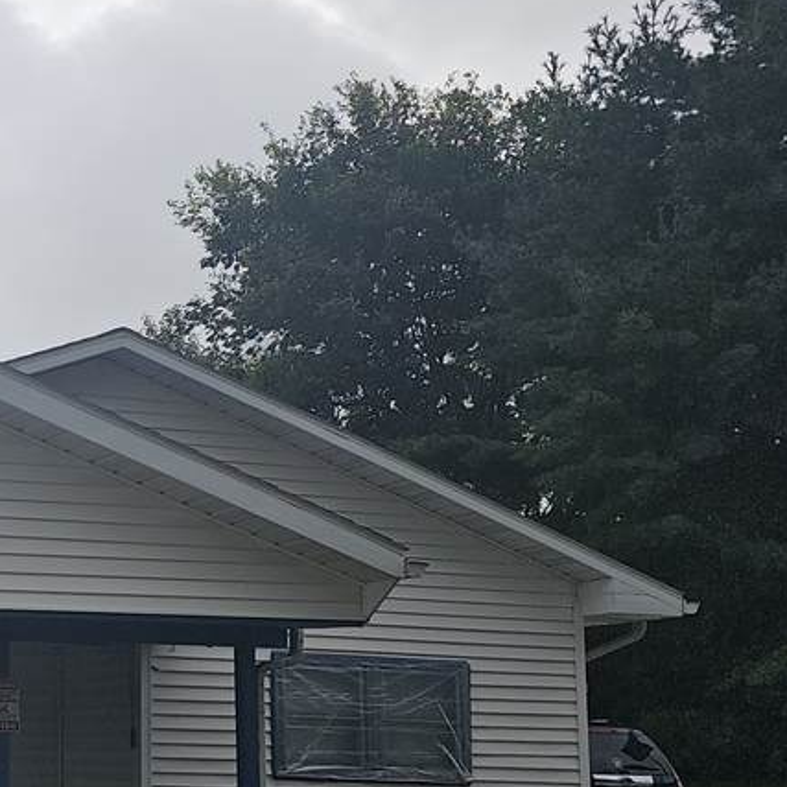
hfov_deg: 23.1
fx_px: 1569
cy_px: 627
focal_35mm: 61
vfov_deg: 27.6
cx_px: -370
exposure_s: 1/616
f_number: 1.7
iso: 10
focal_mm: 6.3
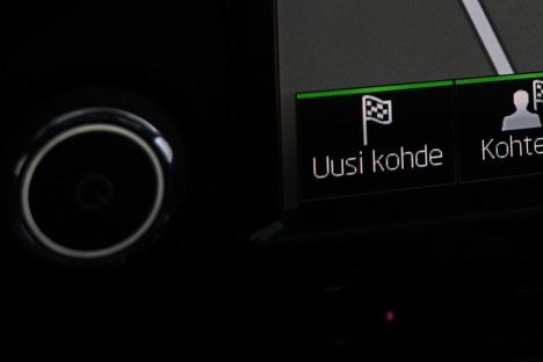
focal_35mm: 83
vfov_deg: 15.4
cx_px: 578
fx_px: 1252
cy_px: -145
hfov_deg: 23.2
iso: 1250
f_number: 3.5
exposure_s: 1/125
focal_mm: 16
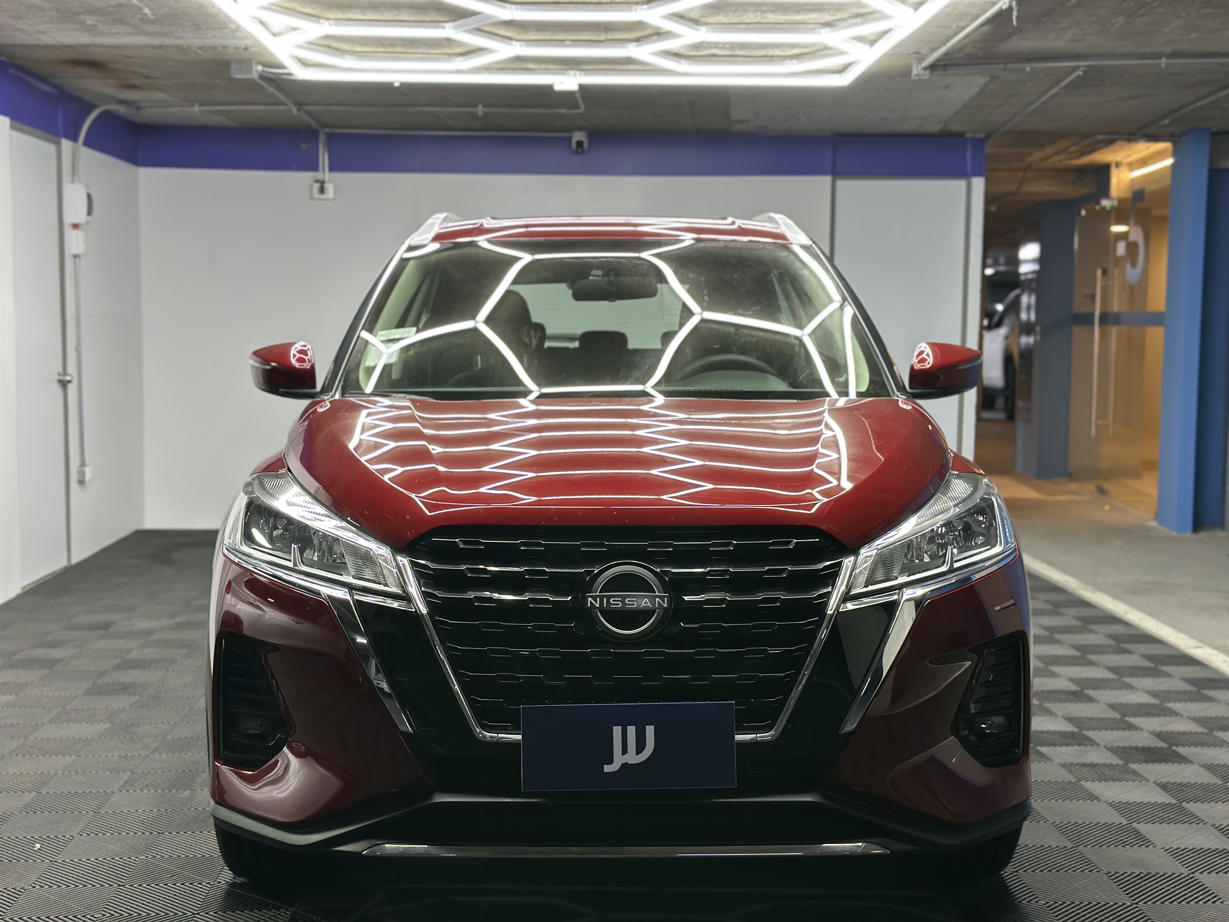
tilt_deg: -5.3
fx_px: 1704
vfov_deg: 30.3
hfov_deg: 39.7
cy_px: 461
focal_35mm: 48
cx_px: 614
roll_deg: -0.2
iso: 80
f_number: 1.78
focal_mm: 6.86
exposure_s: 1/50
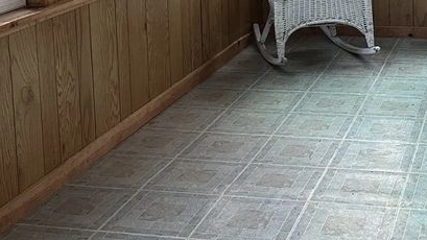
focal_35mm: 71
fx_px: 804
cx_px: 332
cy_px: -50
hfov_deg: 29.2
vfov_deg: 16.3
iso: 160
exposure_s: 1/60
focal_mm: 5.7
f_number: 1.5
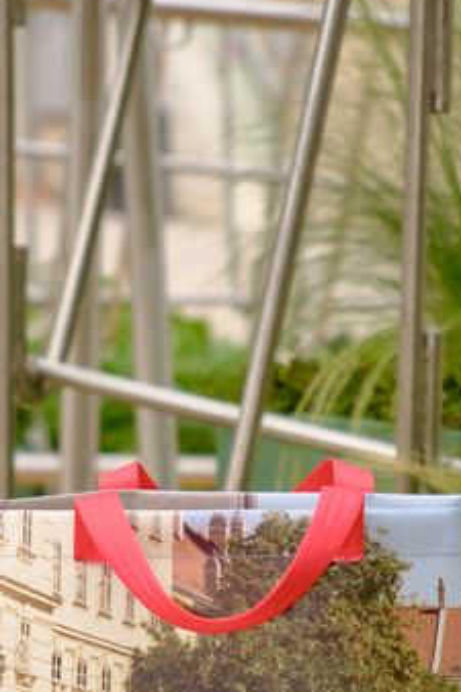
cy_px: 623
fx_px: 2999
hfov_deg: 8.8
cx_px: 235
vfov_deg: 13.1
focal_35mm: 156
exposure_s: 1/1000
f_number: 2.8
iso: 250
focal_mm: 50
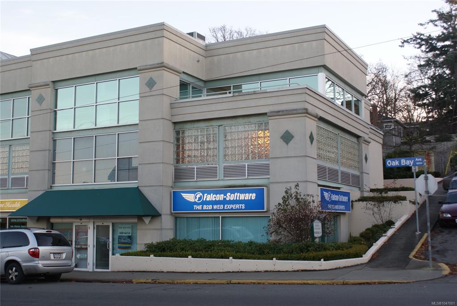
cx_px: 228
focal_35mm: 42
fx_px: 534
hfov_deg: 46.4
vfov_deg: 32.0
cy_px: 153
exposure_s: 1/50
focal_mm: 28
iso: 125
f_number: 5
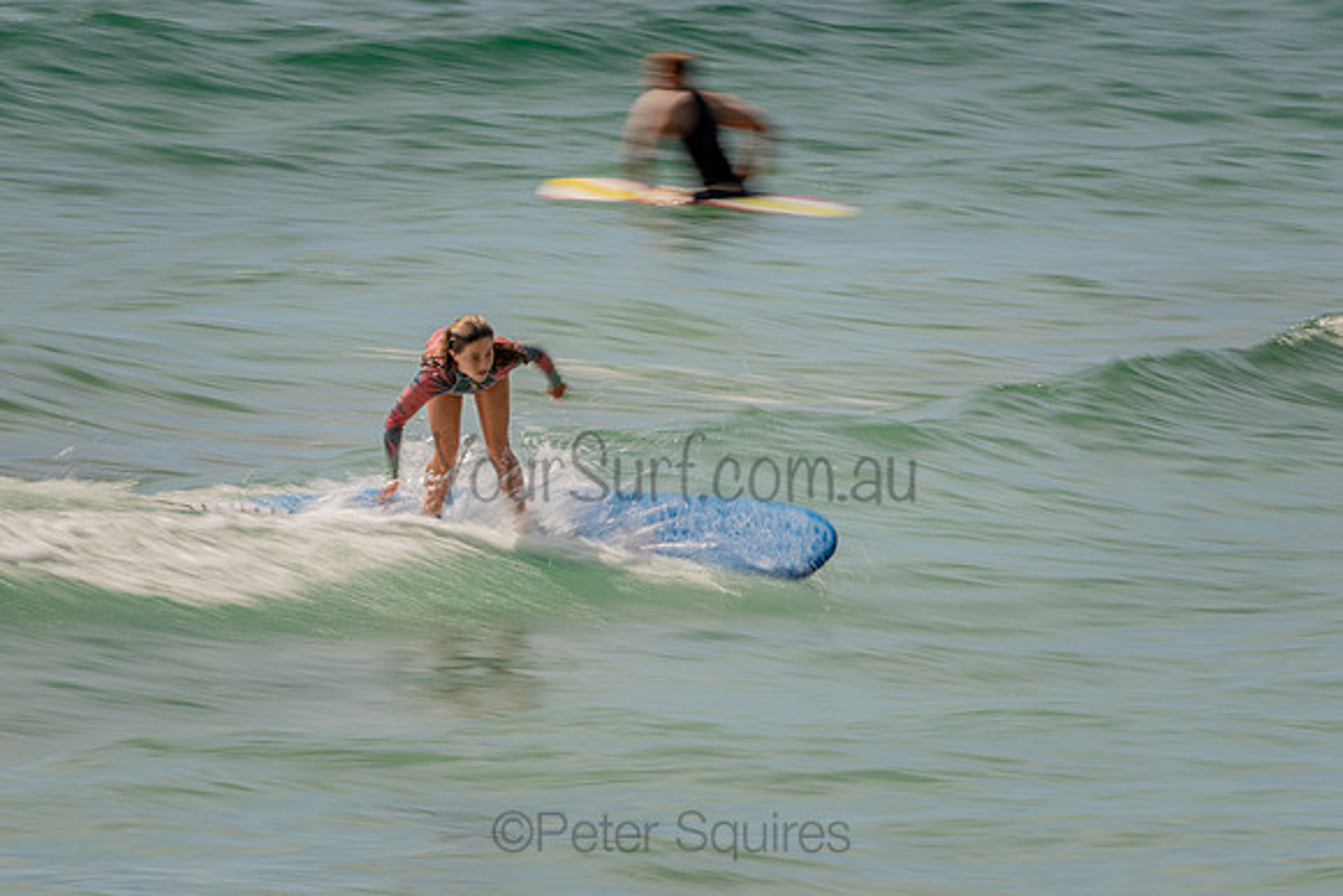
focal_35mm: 613
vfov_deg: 2.2
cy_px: 437
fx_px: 22873
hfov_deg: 3.4
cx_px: 521
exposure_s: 1/20
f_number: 18
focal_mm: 500
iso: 64
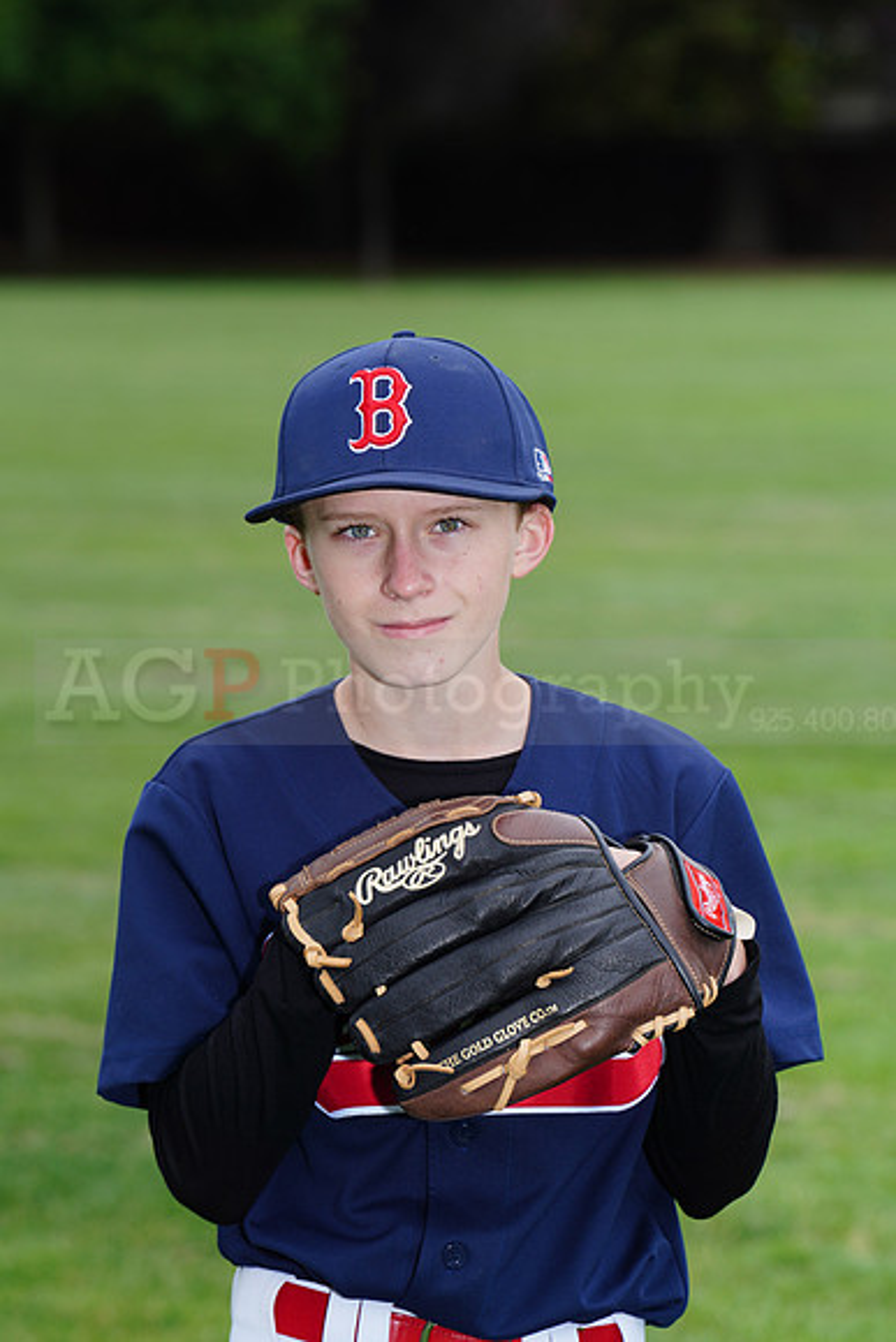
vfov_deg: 10.3
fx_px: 7462
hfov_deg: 6.9
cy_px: 671
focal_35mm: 200
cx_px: 448
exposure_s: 1/250
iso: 200
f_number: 9
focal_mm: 200
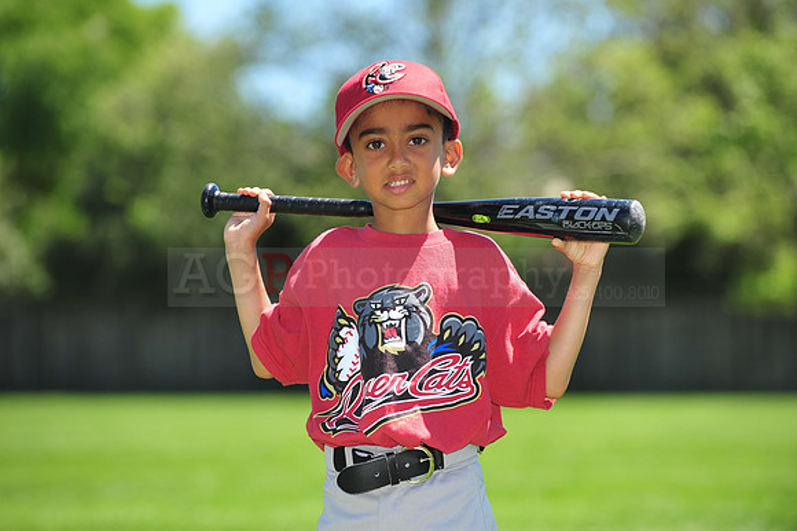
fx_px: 3761
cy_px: 266
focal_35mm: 170
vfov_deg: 8.1
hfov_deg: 12.1
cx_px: 398
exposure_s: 1/640
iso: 200
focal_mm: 170
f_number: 4.5
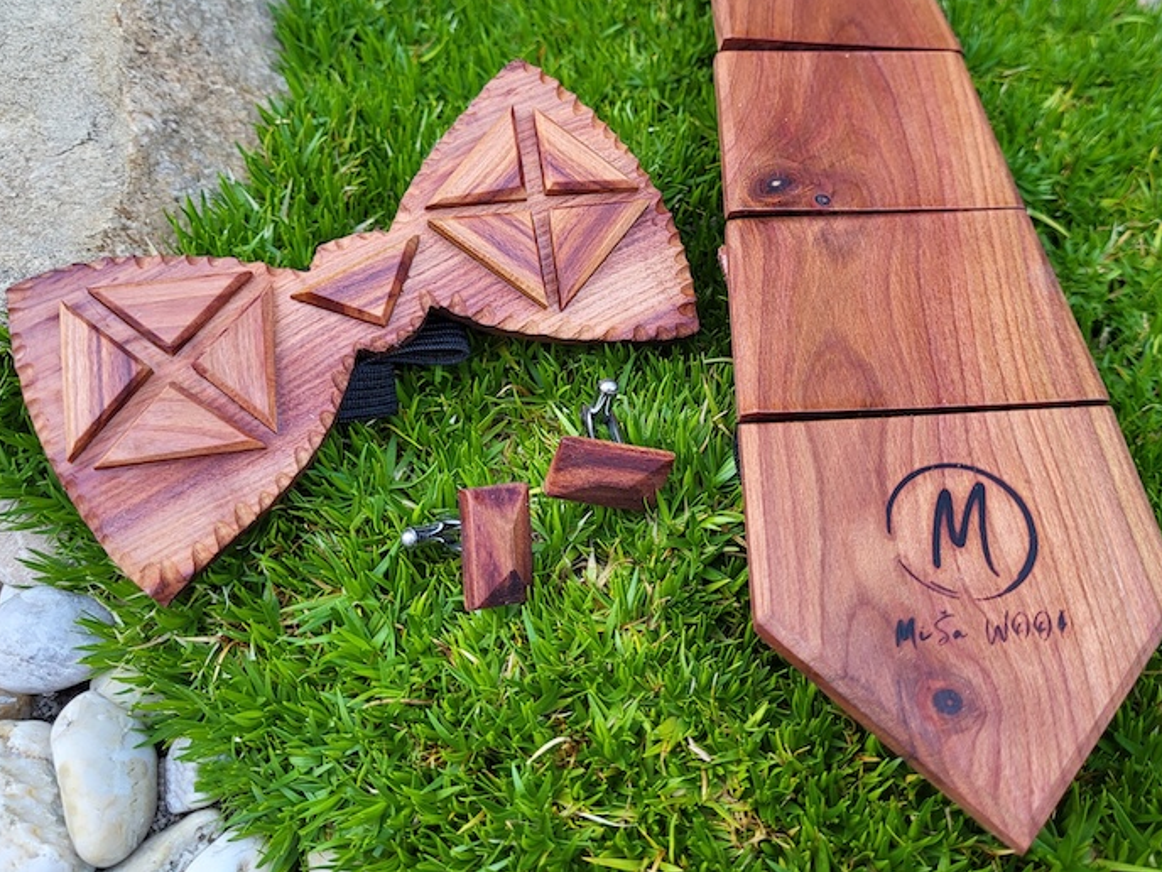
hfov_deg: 53.7
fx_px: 1141
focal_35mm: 34
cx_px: 671
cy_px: 303
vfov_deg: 41.3
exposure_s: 1/100
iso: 125
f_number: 1.8
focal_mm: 5.4
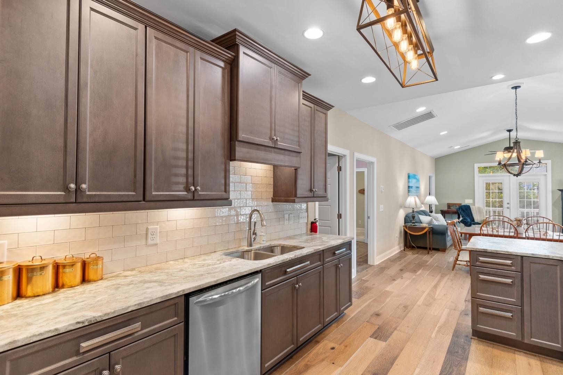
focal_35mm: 18
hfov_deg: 90.0
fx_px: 281
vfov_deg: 67.4
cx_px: 282
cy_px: 188
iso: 100
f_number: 4.8
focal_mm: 12
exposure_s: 1/2
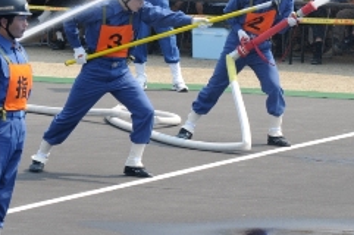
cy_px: 65
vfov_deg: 3.7
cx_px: 85
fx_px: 3663
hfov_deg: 5.5
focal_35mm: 373
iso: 200
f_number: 9
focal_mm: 150
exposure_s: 1/200
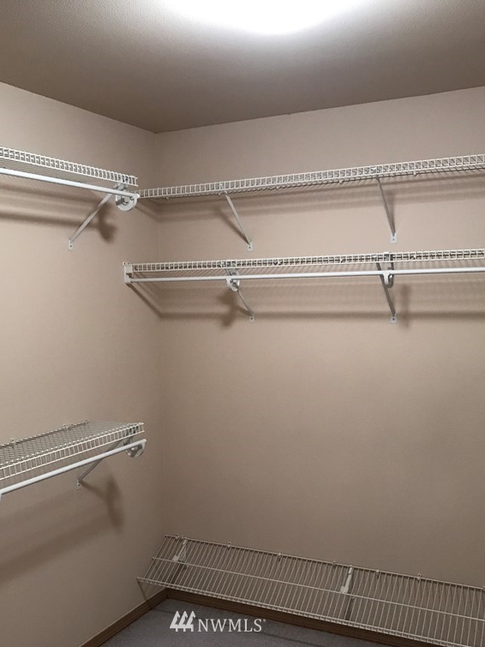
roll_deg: +1.1
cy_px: 325
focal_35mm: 38
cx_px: 218
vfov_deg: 49.0
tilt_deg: -3.0
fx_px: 710
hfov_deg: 37.7
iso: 80
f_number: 1.8
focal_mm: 3.99
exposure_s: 1/15
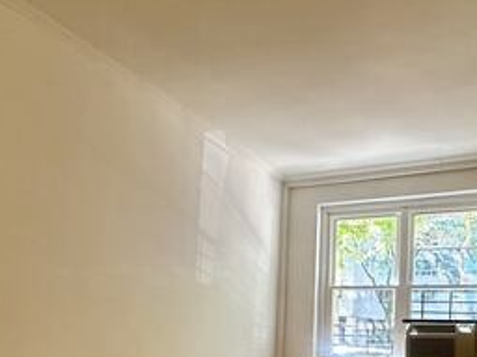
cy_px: 324
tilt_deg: +0.9
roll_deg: -2.3
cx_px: 285
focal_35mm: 35
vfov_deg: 37.9
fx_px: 482
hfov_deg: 52.3
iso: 400
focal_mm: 2.22
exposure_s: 1/60
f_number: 2.2
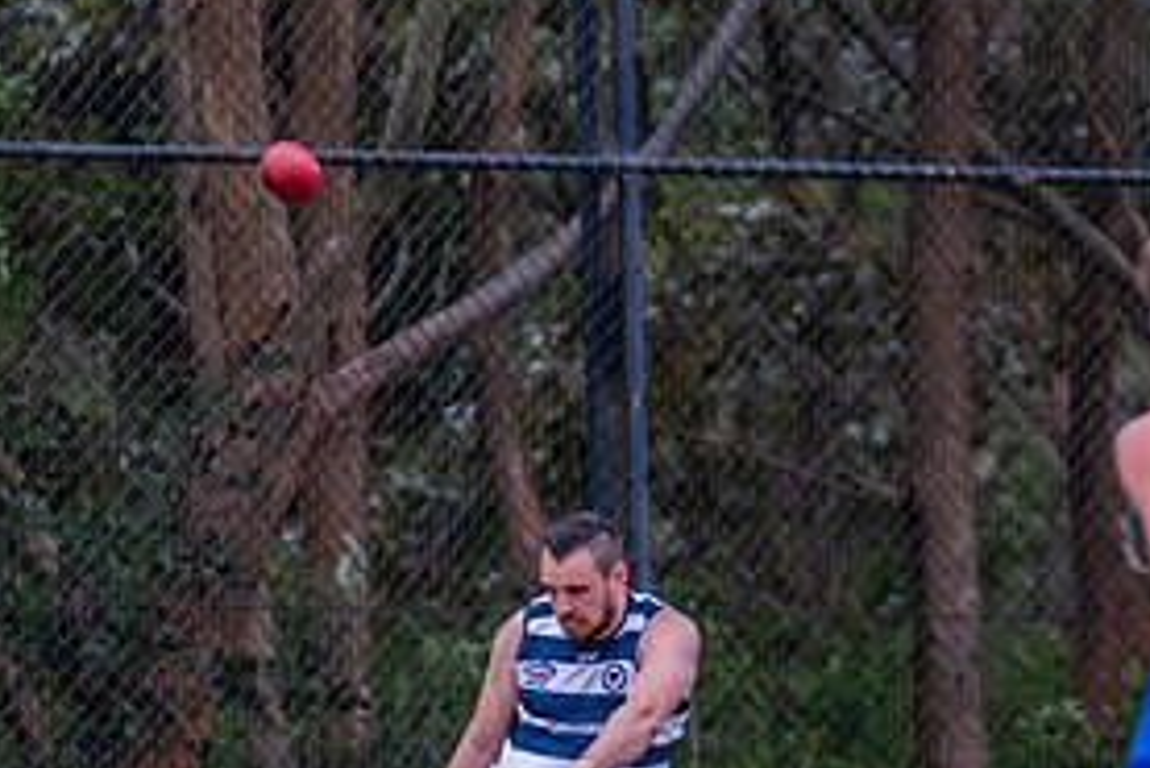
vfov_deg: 1.1
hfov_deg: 1.6
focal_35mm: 1269
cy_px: 834
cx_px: 355
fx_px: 40557
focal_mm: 420
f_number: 5
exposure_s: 1/2000
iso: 800
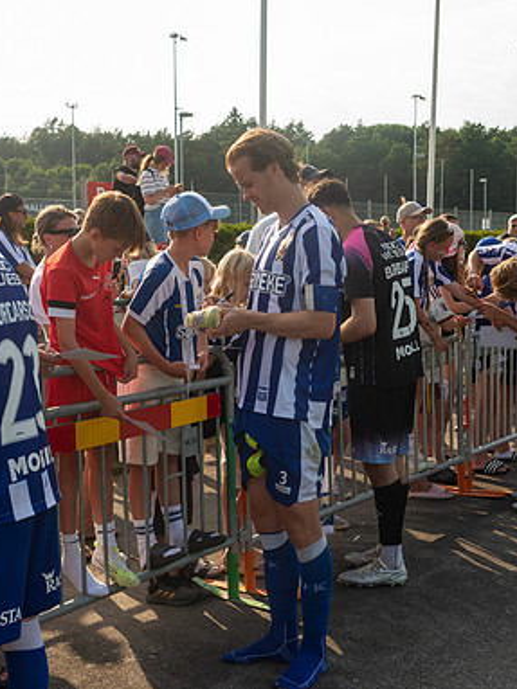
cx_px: 207
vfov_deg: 37.5
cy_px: 344
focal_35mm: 51
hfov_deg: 28.5
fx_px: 1016
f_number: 4
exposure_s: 1/1600
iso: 360
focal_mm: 35
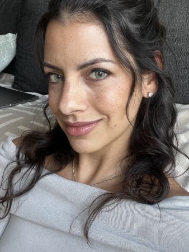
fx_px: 291
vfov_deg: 46.8
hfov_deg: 36.0
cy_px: 123
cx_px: 96
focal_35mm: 40
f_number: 2.2
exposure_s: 1/60
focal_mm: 2.71
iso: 200
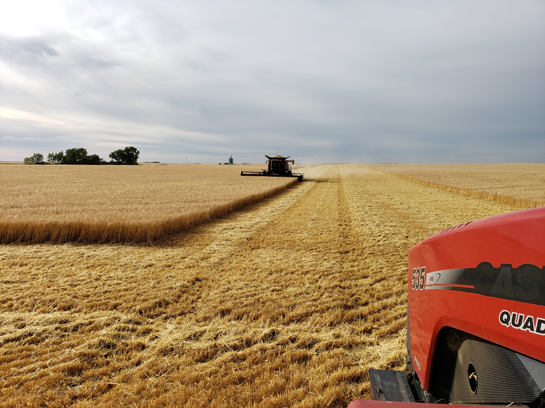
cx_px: 272
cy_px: 204
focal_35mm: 26
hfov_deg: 67.3
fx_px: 409
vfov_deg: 53.1
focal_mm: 4.3
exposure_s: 1/1595
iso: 50
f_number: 2.4
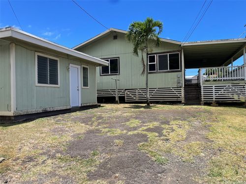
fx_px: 185
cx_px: 123
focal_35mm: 26
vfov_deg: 53.1
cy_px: 92
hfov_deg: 67.3
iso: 32
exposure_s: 1/2506
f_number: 1.6
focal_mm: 4.2
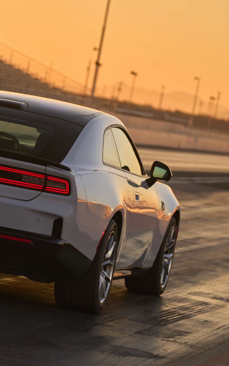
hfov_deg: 5.4
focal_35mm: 242
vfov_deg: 8.7
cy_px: 183
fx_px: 2417
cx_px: 28
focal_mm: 158
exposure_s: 1/125
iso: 320
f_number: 5.6
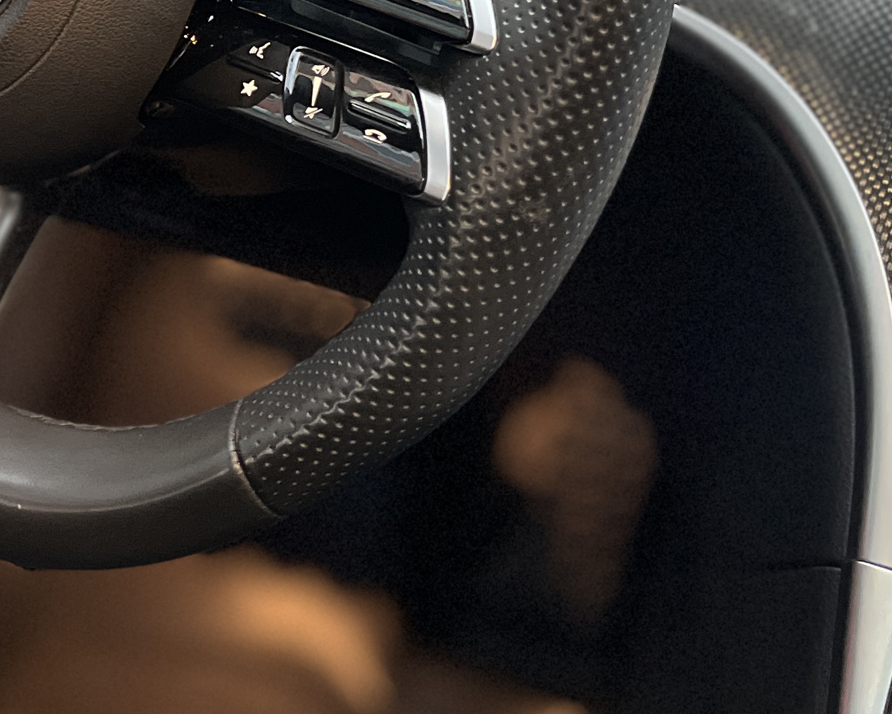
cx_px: -100
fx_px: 2033
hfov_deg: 23.2
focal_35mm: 77
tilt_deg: -23.9
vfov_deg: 19.2
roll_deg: -0.9
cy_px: -56
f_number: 1.6
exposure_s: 1/44
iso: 500
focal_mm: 5.1
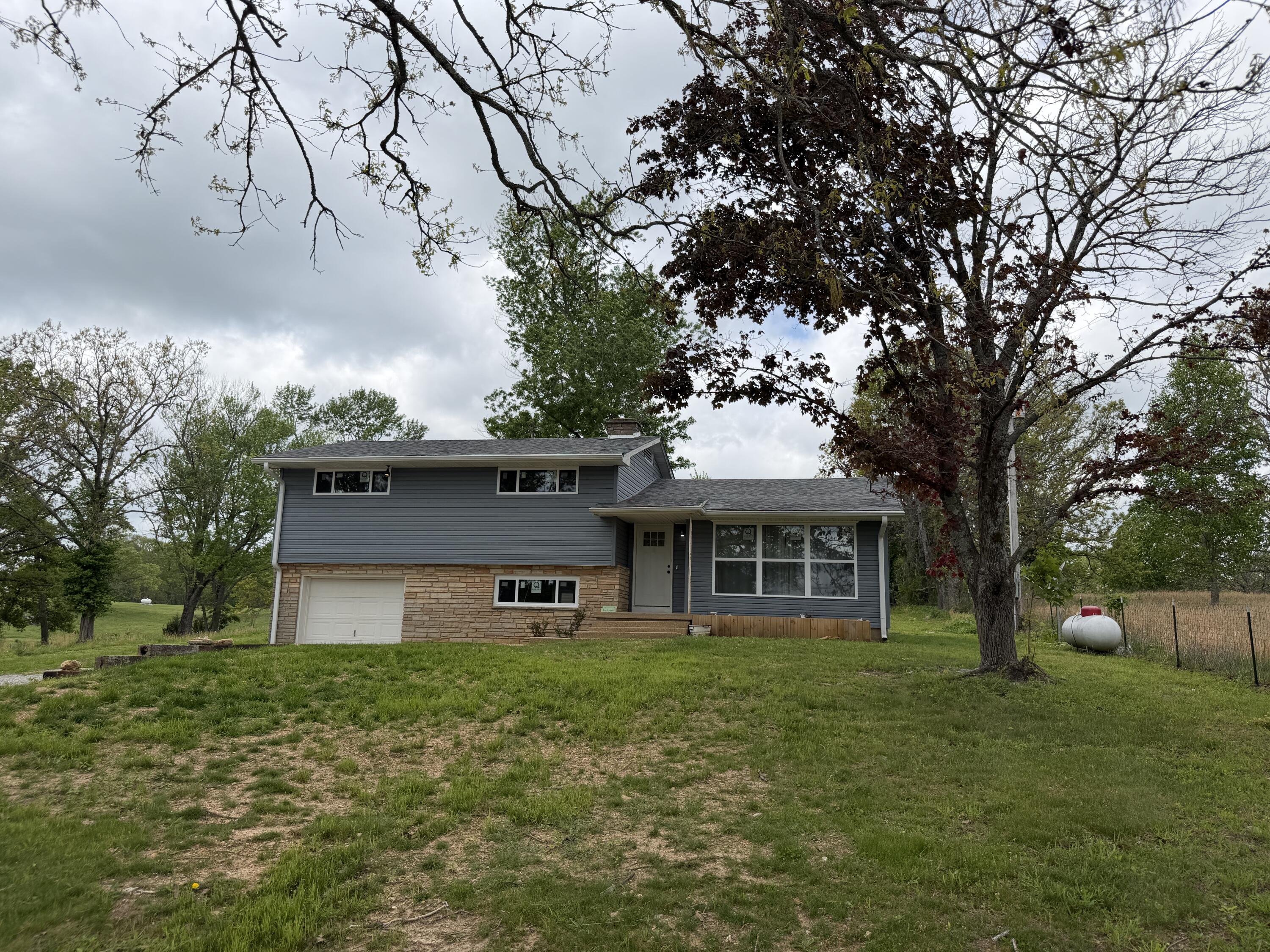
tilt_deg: +10.5
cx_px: 635
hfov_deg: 71.6
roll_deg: -1.1
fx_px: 881
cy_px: 476
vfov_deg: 56.8
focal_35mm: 24
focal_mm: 6.76
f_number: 1.78
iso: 80
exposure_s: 1/4167
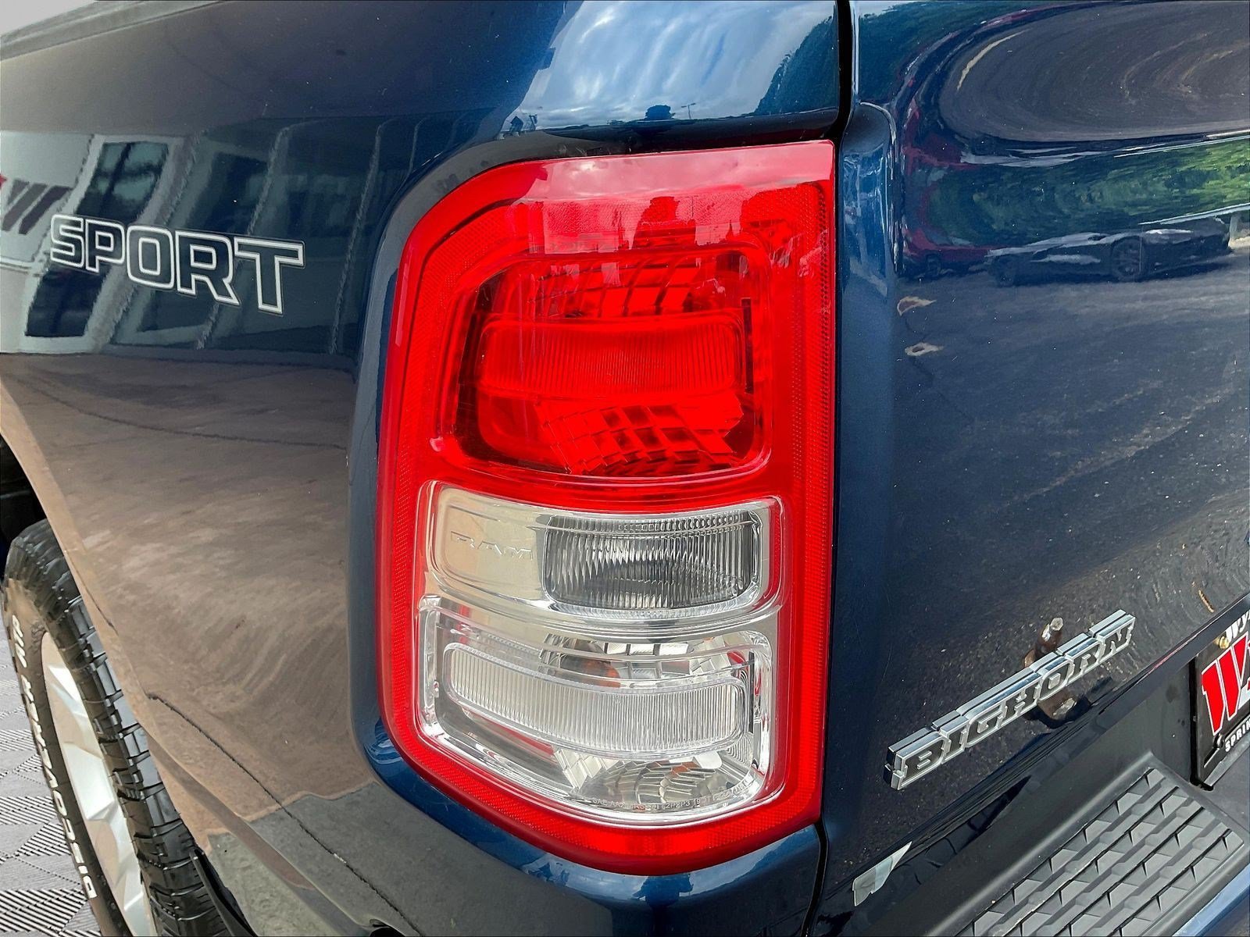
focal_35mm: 29
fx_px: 1047
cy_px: 468
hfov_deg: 61.7
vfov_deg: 48.2
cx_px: 625
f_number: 1.8
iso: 16
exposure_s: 1/208
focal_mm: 3
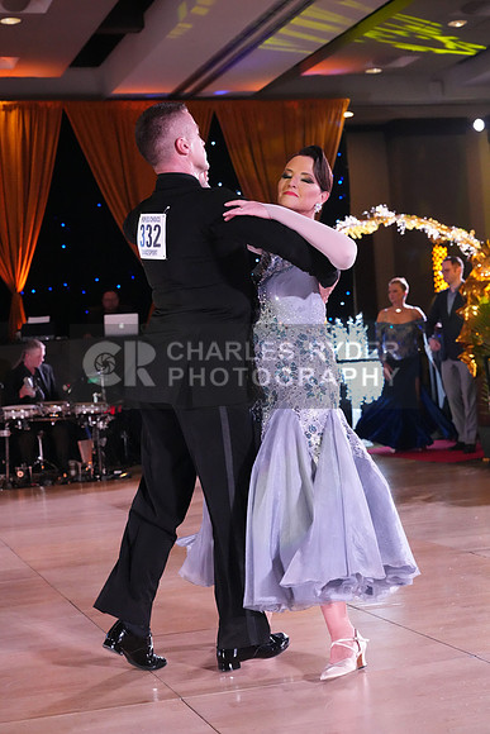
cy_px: 367
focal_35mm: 61
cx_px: 245
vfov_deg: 32.9
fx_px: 1245
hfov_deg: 22.3
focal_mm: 61
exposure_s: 1/400
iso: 10000
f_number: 5.6
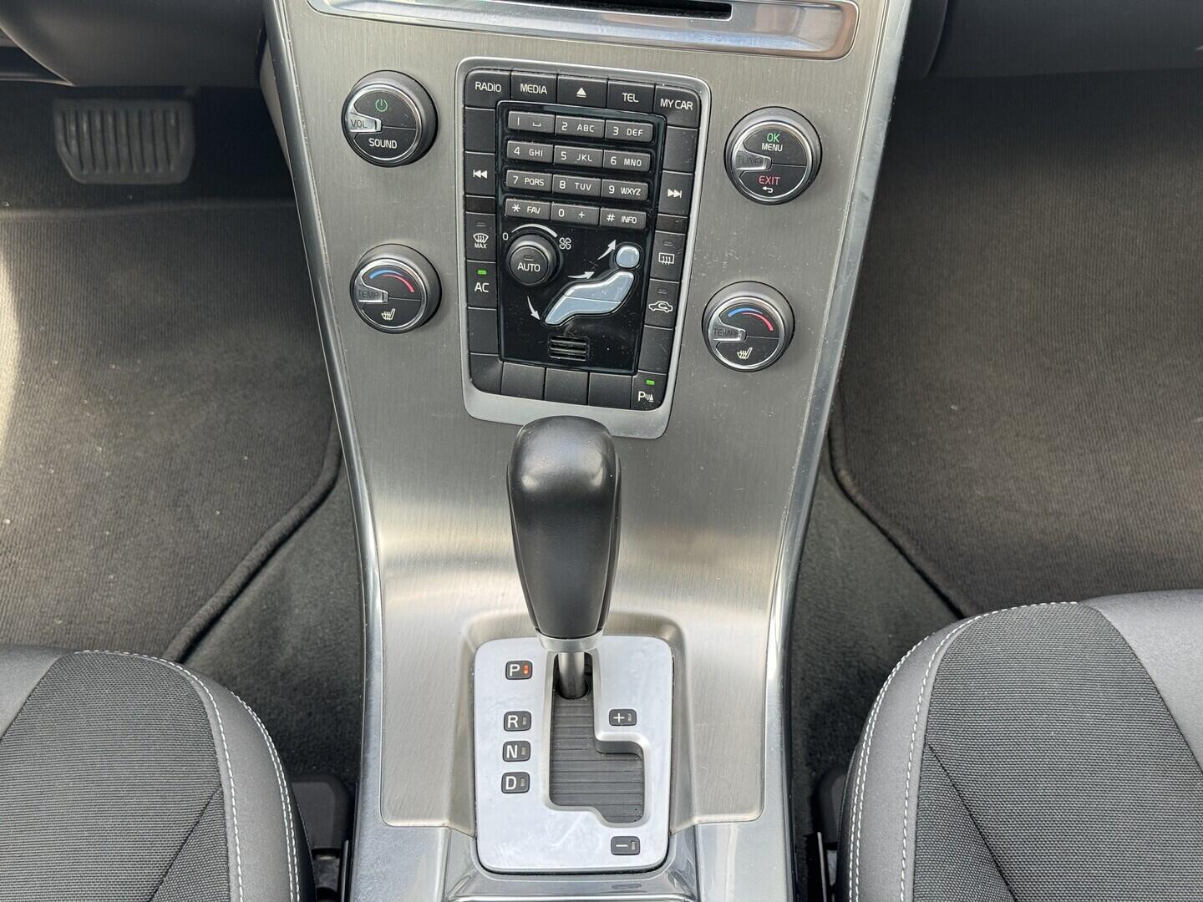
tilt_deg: -53.1
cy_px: 451
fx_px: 1668
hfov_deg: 39.7
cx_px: 602
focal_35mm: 48
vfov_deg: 30.3
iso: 64
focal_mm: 6.76
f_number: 1.78
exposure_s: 1/121
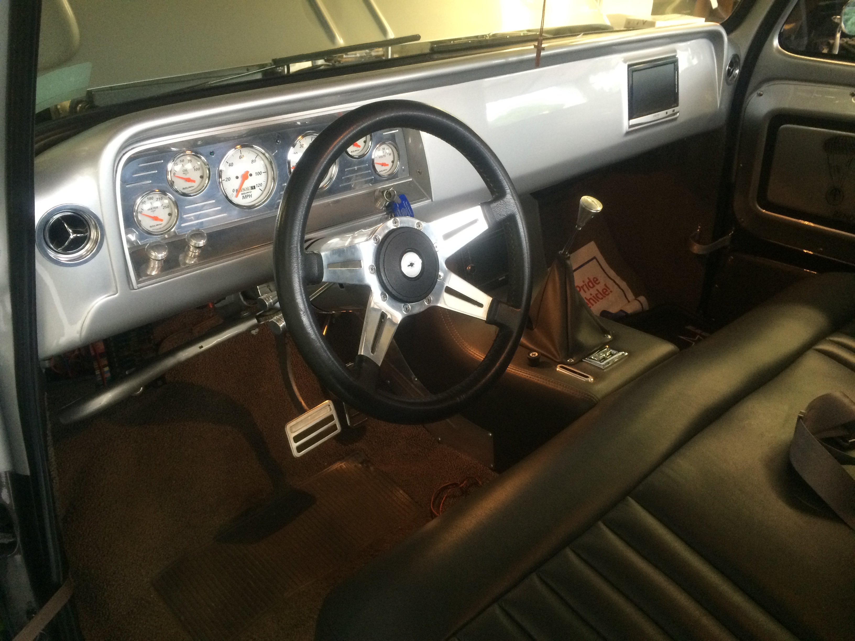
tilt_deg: -30.1
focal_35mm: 29
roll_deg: -1.7
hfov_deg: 61.7
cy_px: 320
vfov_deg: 48.2
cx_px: 428
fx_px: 716
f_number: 2.2
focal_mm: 4.15
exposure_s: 1/30
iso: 200
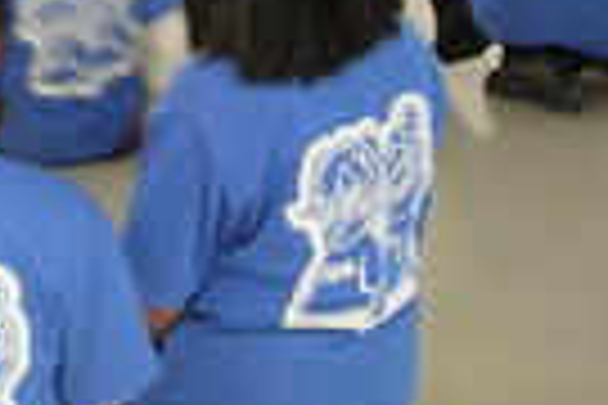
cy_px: -40
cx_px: -68
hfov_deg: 18.2
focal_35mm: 108
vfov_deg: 12.5
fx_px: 1824
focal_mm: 5.8
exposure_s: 1/5.9
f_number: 2.8
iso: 66
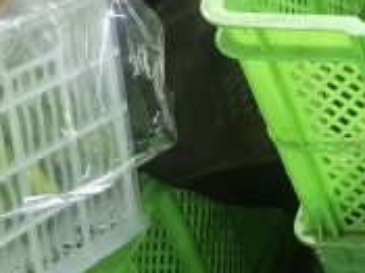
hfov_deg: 11.6
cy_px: 483
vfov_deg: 9.4
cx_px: 761
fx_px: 1591
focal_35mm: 151
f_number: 1.9
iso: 320
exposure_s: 1/50
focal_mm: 6.67
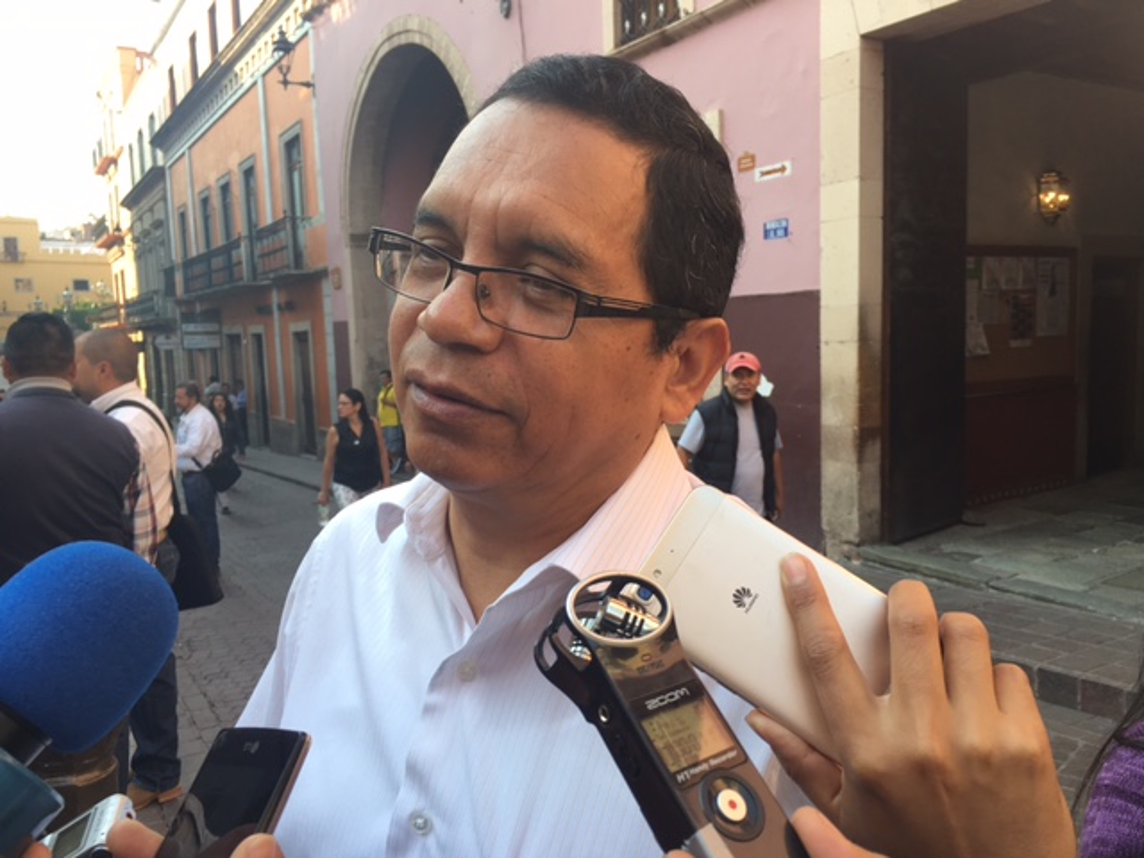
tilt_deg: -7.6
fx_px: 958
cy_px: 429
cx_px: 572
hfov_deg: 61.7
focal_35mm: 29
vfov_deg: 48.2
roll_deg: +0.7
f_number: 2.2
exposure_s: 1/172
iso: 25
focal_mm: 4.15
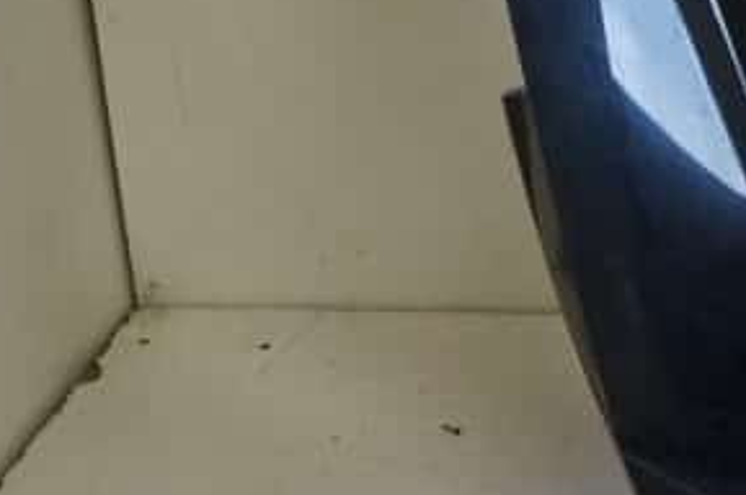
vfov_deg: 12.0
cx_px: 996
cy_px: -86
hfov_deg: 17.1
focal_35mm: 112
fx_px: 2314
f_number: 5
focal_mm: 21
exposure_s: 1/60
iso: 800
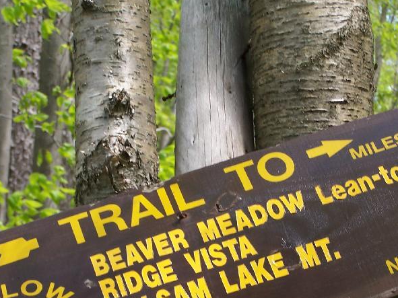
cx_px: 265
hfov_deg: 12.1
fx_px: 1874
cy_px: 244
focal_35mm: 163
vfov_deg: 9.1
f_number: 3.2
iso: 80
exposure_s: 1/100
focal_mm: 15.6
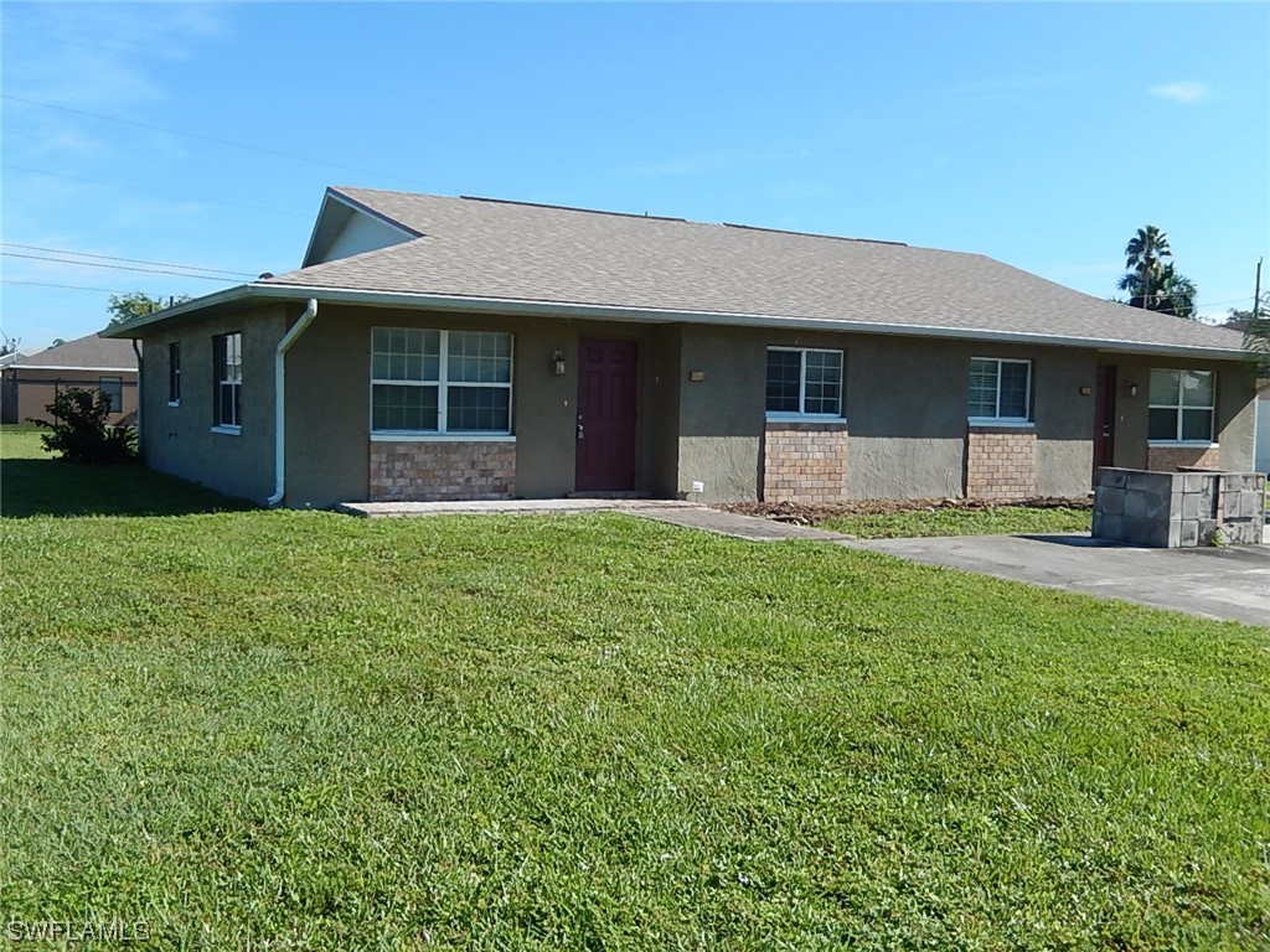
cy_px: 476
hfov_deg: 51.4
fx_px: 1321
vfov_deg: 39.7
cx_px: 635
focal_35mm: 36
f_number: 4
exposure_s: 1/800
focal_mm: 6.5
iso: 125
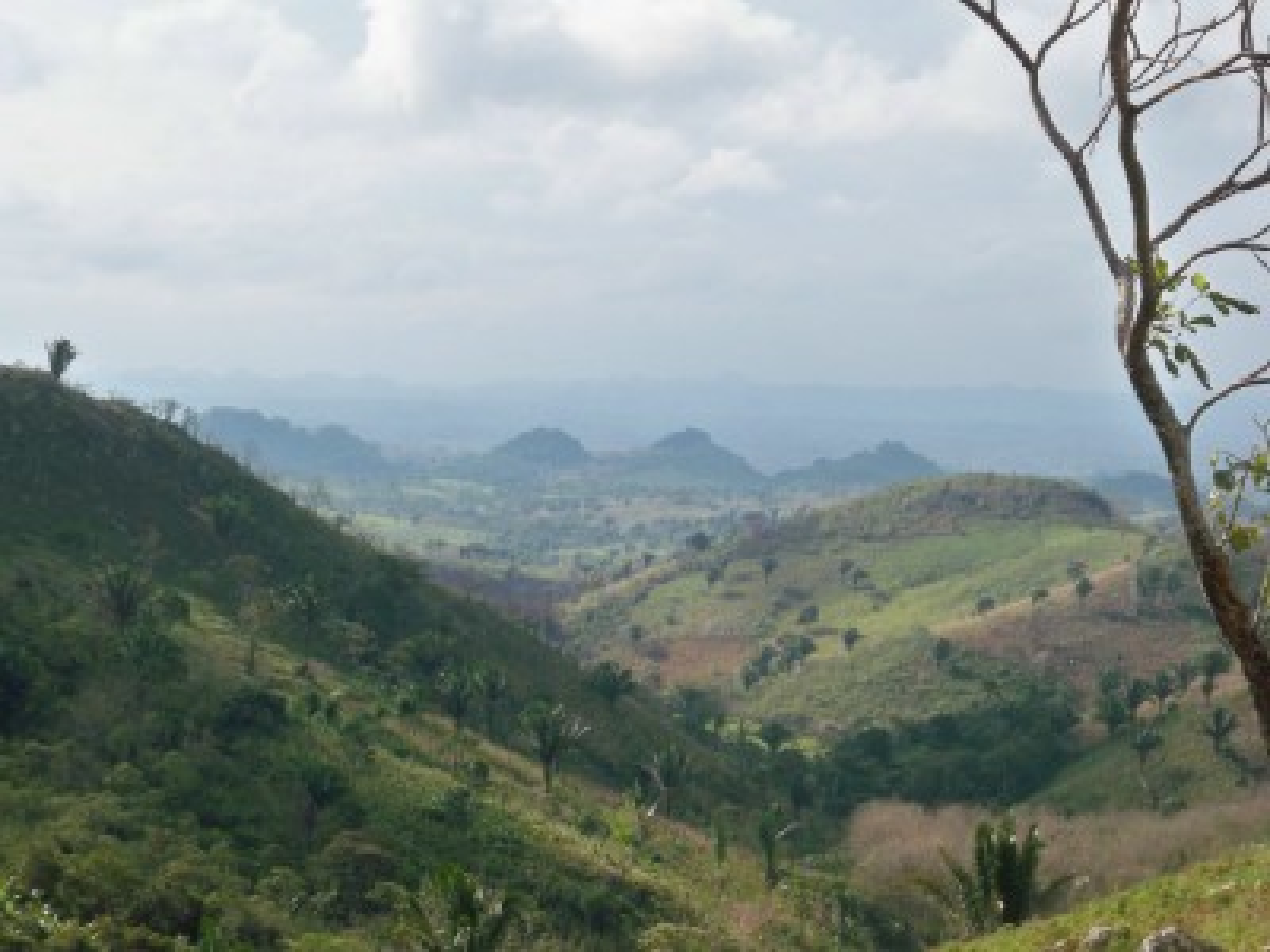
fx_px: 3119
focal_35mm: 85
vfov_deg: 17.4
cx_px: 635
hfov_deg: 23.0
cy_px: 476
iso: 125
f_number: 7.8
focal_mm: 15.1
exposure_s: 1/400
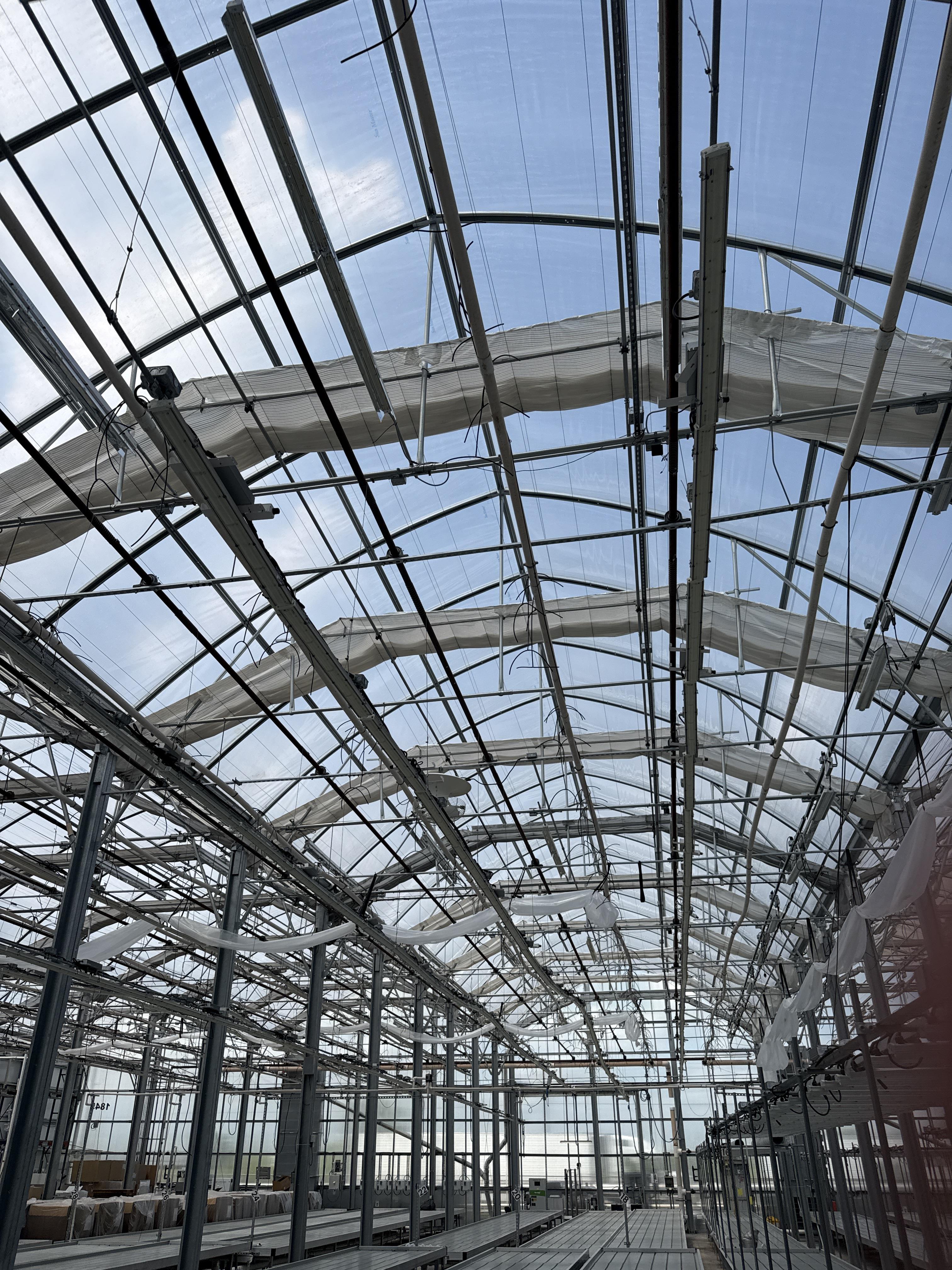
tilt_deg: +30.8
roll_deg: +0.6
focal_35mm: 24
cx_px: 476
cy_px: 635
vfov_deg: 71.6
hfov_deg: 56.8
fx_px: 880
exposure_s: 1/6173
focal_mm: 6.76
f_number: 1.78
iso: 80
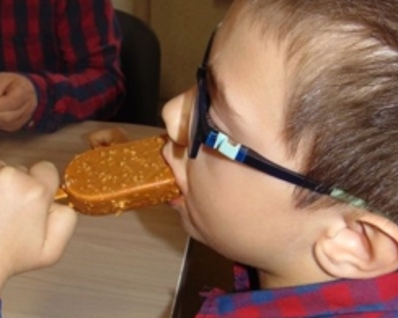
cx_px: 142
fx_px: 565
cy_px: 194
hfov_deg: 38.5
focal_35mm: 48
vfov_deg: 31.3
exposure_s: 1/30
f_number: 3
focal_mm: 4.5
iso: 80
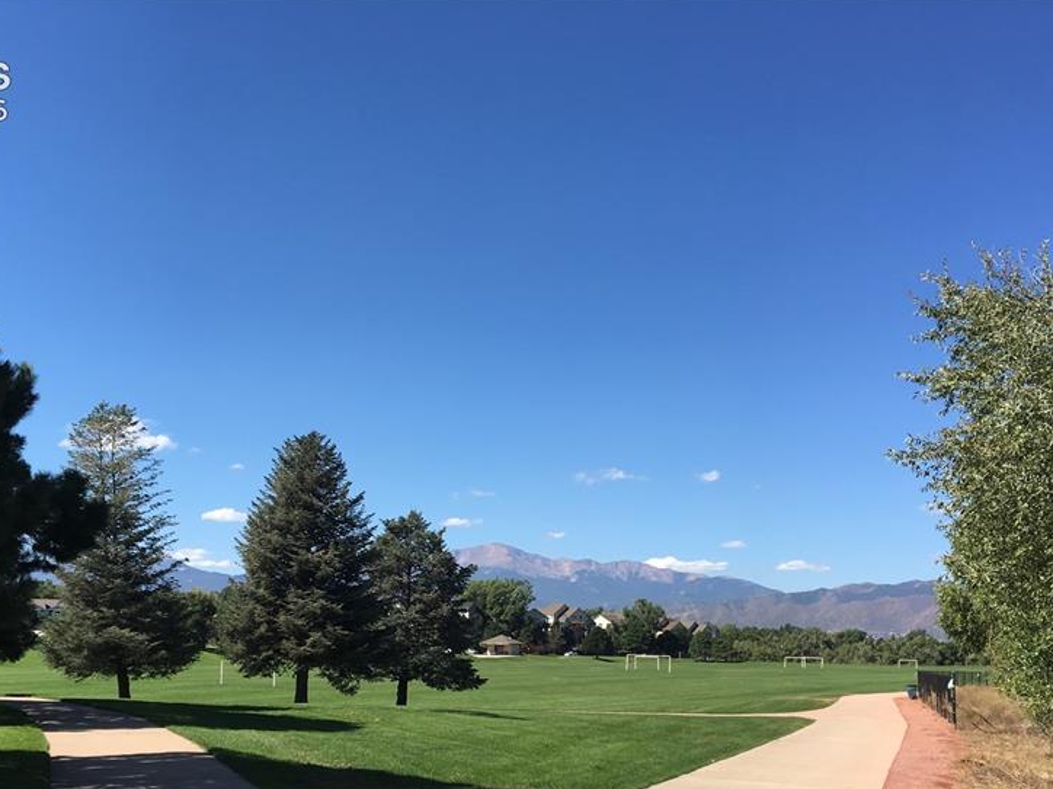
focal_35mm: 41
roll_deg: +0.0
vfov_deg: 34.7
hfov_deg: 45.7
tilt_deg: +5.4
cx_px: 471
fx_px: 1247
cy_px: 550
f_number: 2.2
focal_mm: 4.15
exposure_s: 1/1570
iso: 25
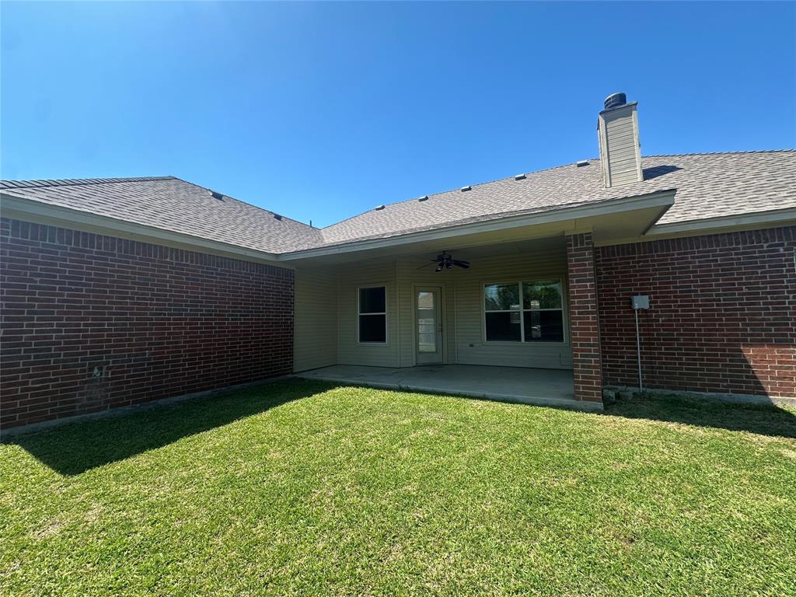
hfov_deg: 102.1
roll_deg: +0.8
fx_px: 322
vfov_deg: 85.7
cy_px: 298
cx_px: 398
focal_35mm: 14
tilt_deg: +3.5
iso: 40
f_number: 2.2
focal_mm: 2.22
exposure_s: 1/636
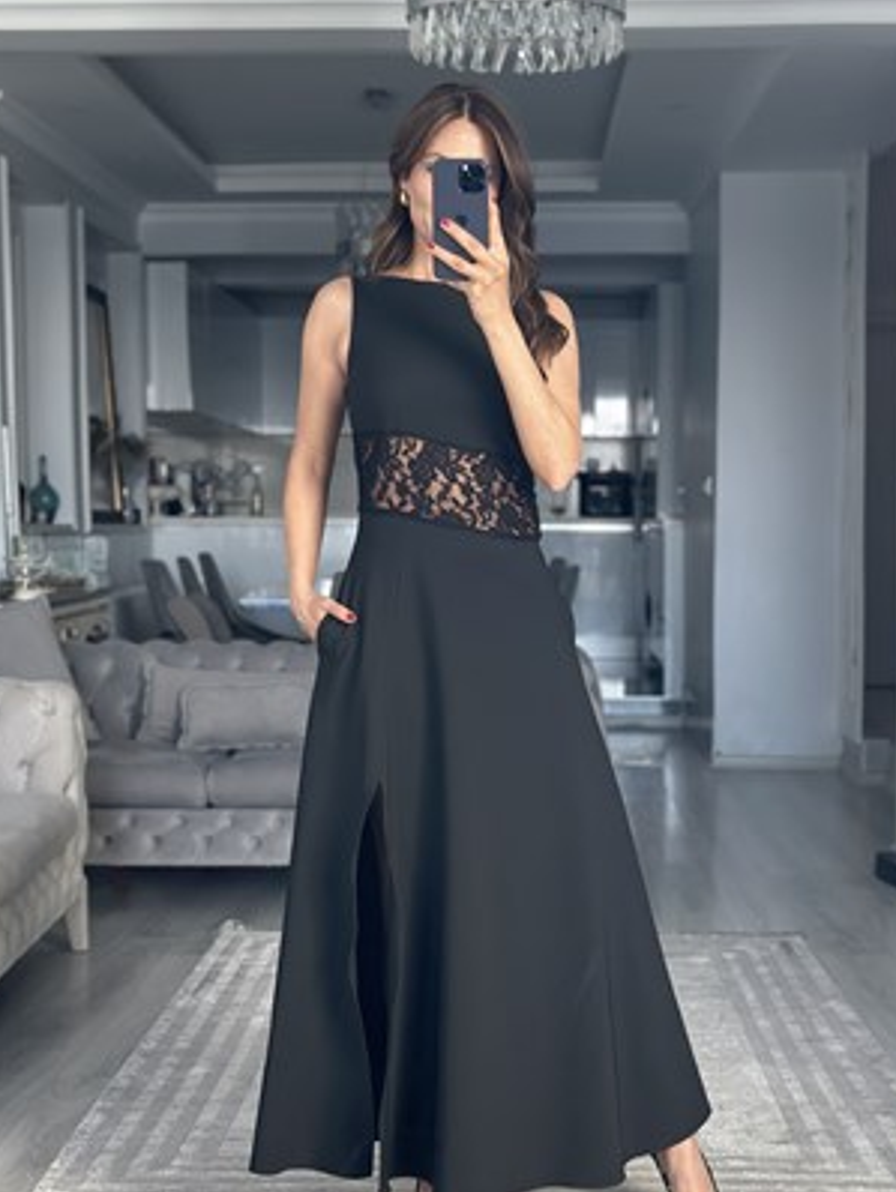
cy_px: 659
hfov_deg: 24.1
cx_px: 452
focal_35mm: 61
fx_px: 2103
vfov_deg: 31.6
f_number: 1.78
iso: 125
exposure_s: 1/130
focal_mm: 6.86
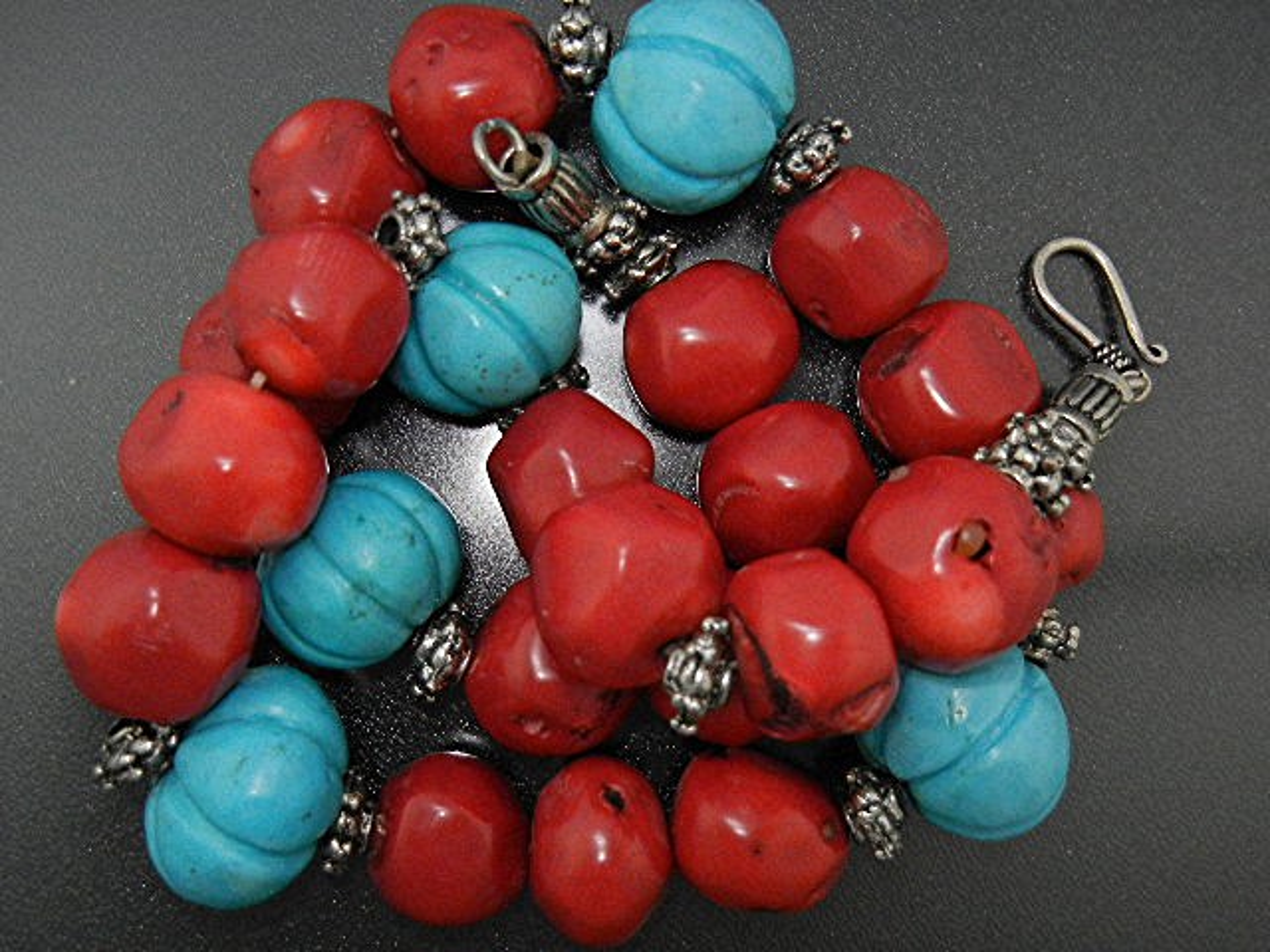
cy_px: 476
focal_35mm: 45
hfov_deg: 42.1
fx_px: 1651
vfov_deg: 32.2
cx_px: 635
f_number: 7.6
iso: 800
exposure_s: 1/30
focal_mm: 8.1
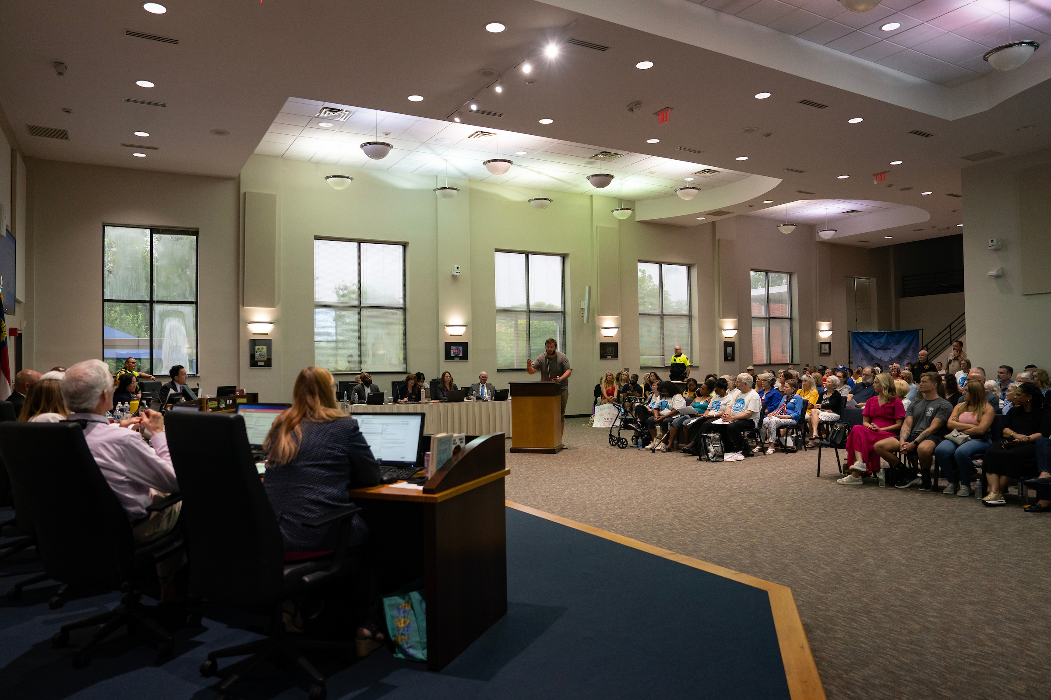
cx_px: 526
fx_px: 701
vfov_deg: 53.1
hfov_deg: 73.7
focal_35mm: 24
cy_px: 350
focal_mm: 24
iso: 1250
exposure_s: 1/320
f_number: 3.5
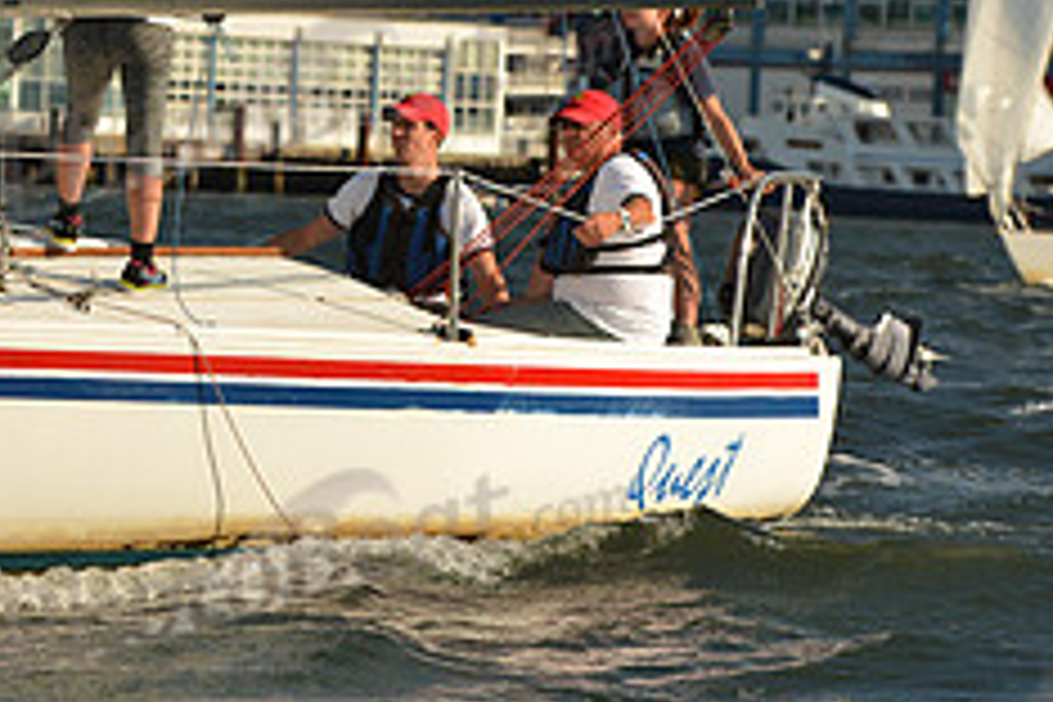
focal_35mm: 253
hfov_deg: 8.1
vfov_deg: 5.4
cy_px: -65
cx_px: -234
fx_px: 7400
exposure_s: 1/1250
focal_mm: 102
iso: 400
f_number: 5
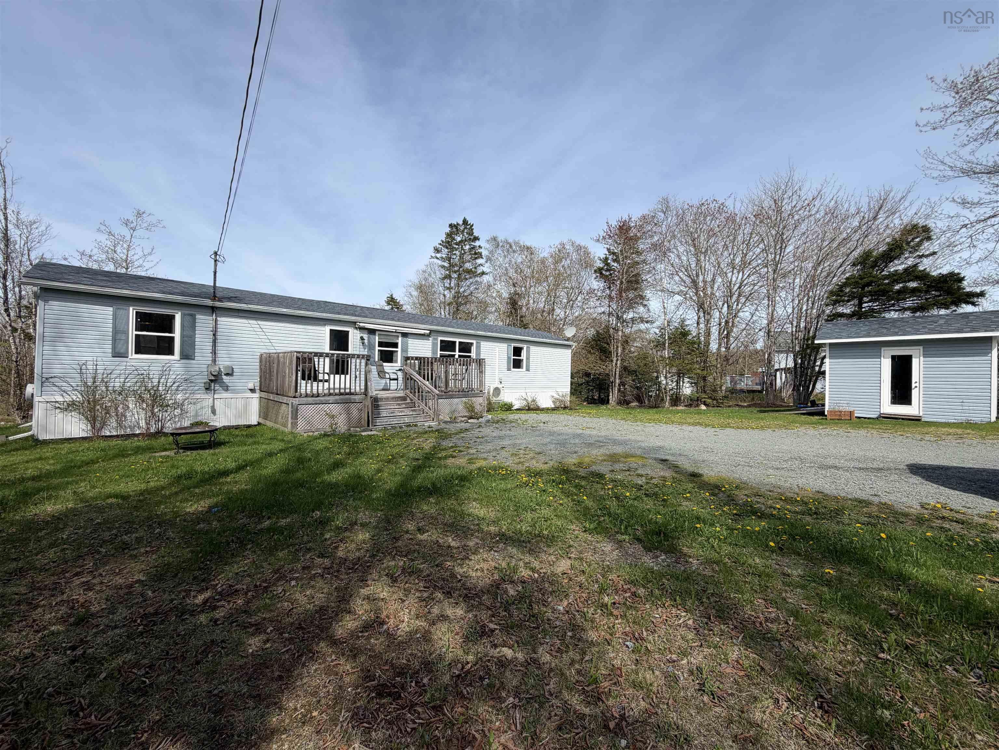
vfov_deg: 85.7
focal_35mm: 14
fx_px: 404
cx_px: 500
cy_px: 375
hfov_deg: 102.1
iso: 20
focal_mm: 2.22
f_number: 2.2
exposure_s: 1/779
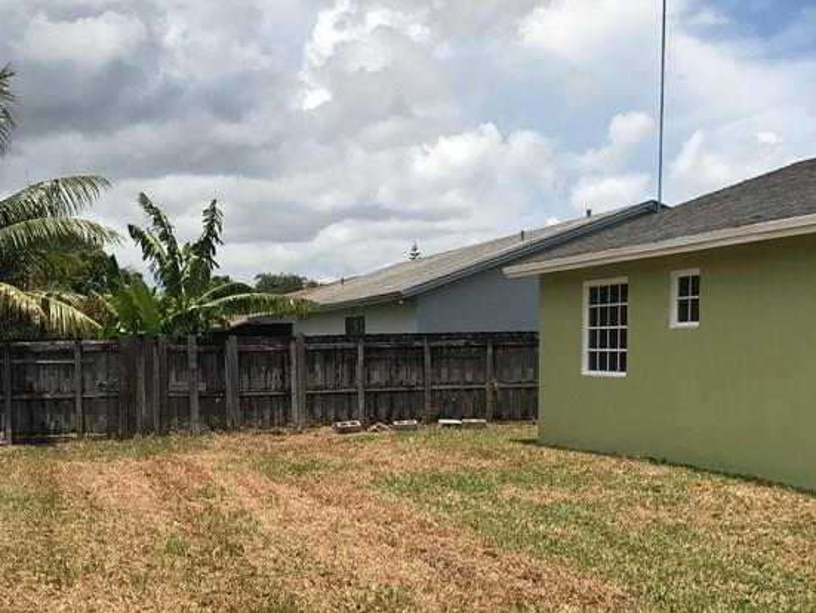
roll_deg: +0.5
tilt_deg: -7.1
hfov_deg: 36.7
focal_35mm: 52
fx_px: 1227
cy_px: 474
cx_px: 332
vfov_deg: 27.6
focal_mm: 3.99
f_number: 1.8
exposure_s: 1/3690
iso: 20
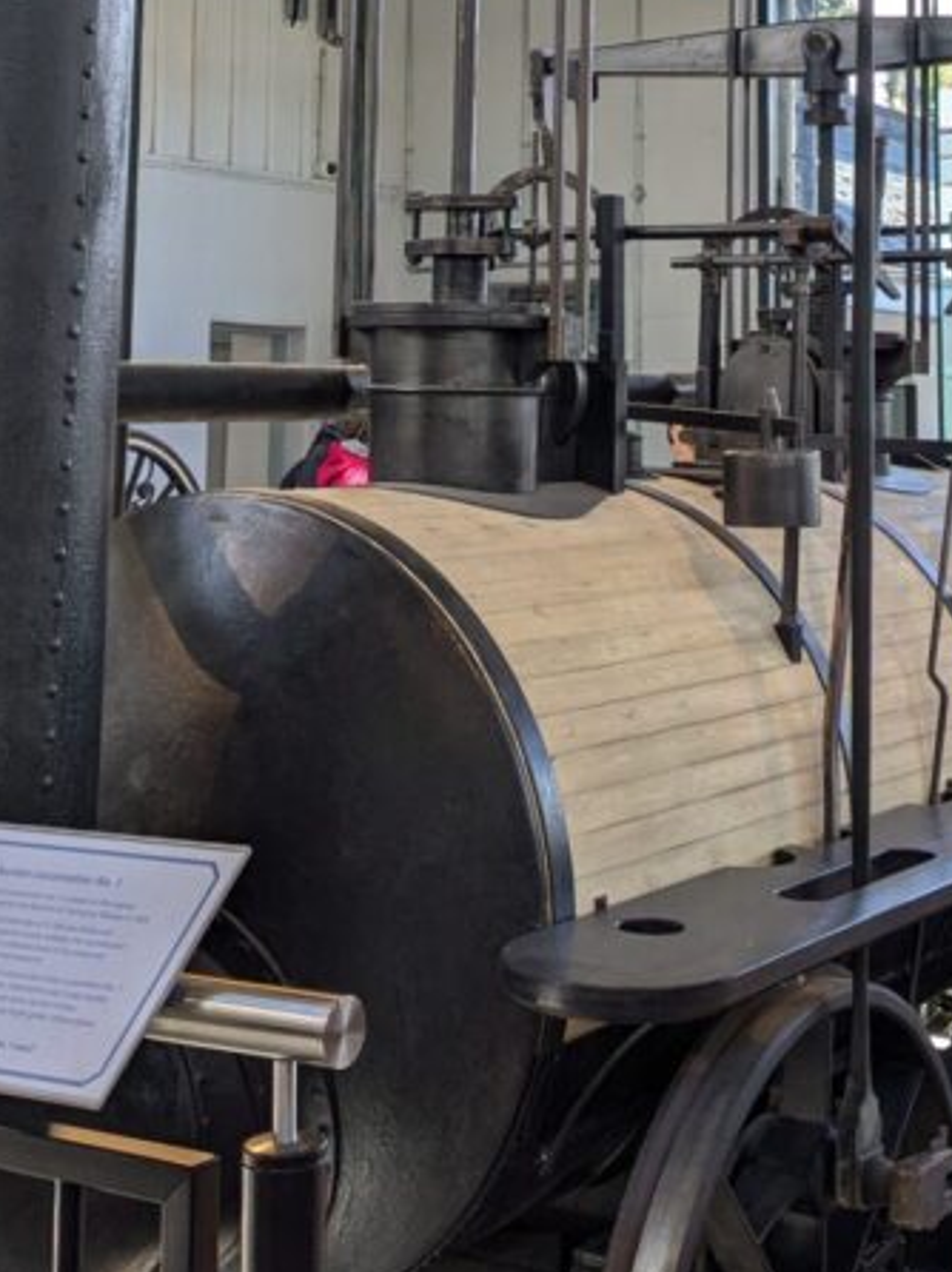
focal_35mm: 62
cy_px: 103
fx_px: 2276
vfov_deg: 29.8
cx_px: 624
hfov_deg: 23.5
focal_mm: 4.38
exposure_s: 1/221
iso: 49
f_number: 1.73
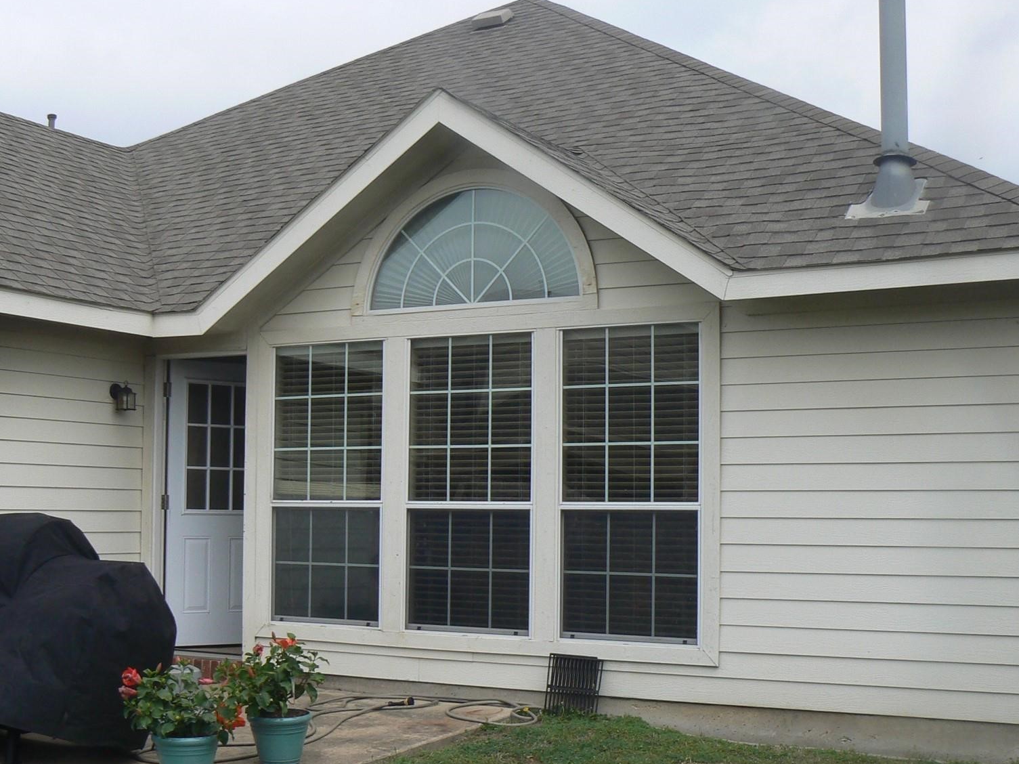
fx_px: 1442
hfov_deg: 38.8
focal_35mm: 49
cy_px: 414
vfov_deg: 29.7
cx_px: 422
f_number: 5.6
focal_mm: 6
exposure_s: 1/400
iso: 80
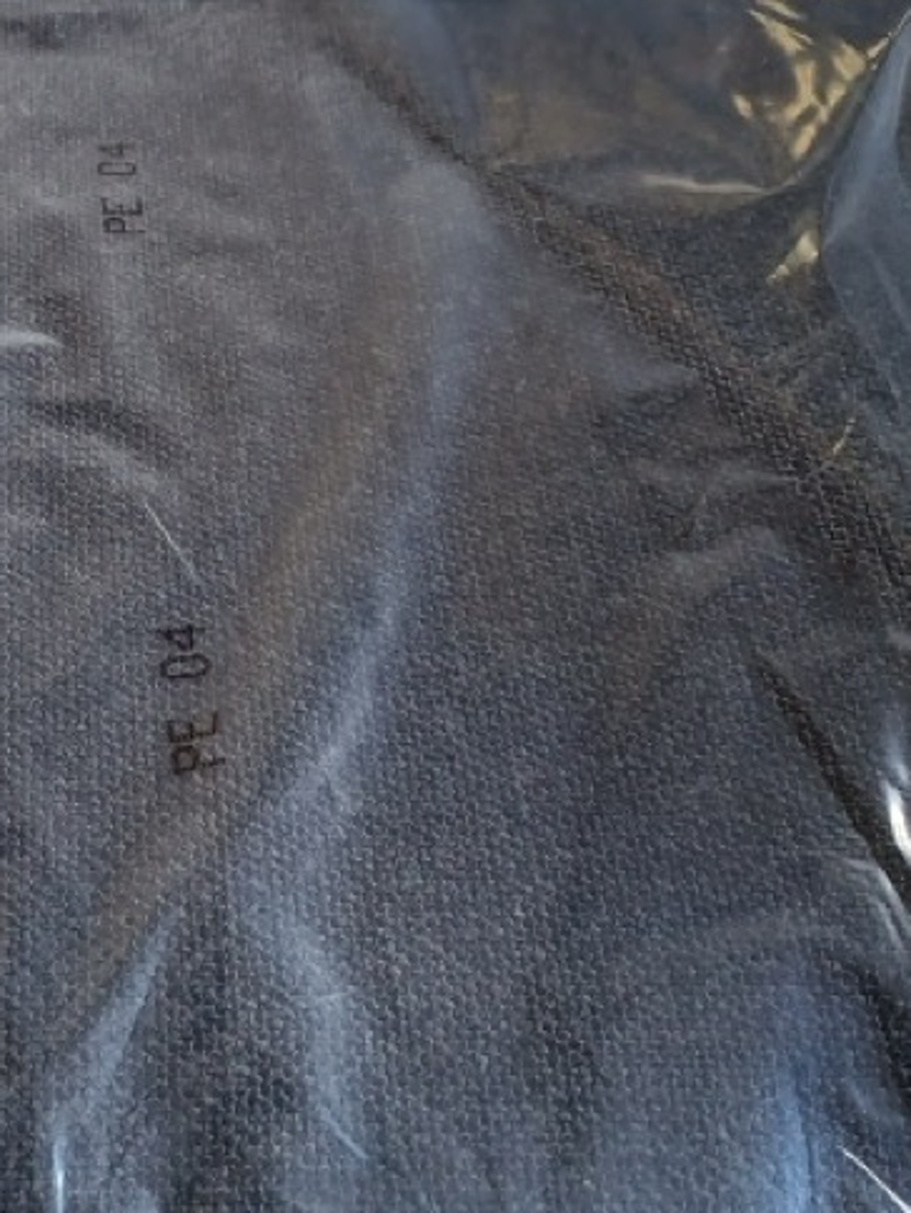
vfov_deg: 29.3
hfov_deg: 21.5
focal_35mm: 66
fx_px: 2315
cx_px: 20
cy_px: 470
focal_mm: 4.6
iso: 320
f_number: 1.8
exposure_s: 1/50
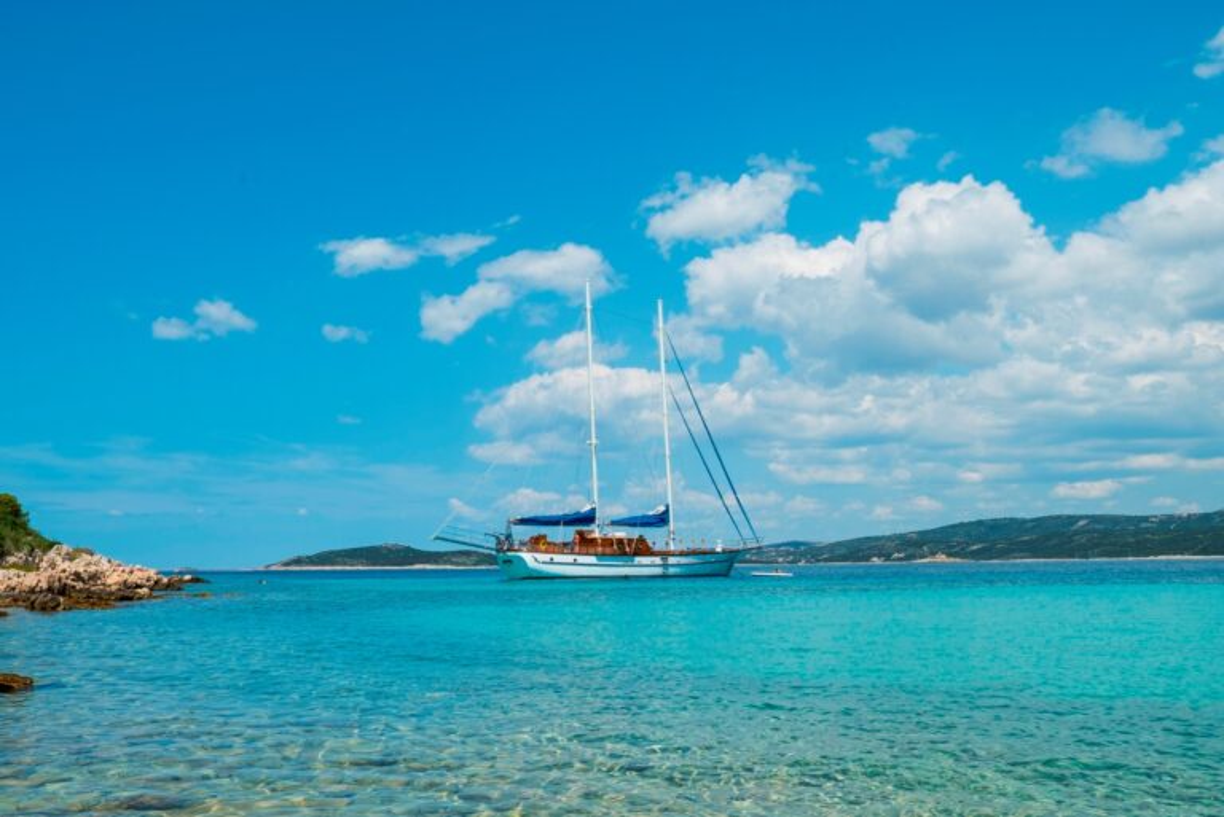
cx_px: 612
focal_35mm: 36
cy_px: 408
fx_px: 1225
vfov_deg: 36.9
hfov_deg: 53.1
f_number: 20
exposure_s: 1/50
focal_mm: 24
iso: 100
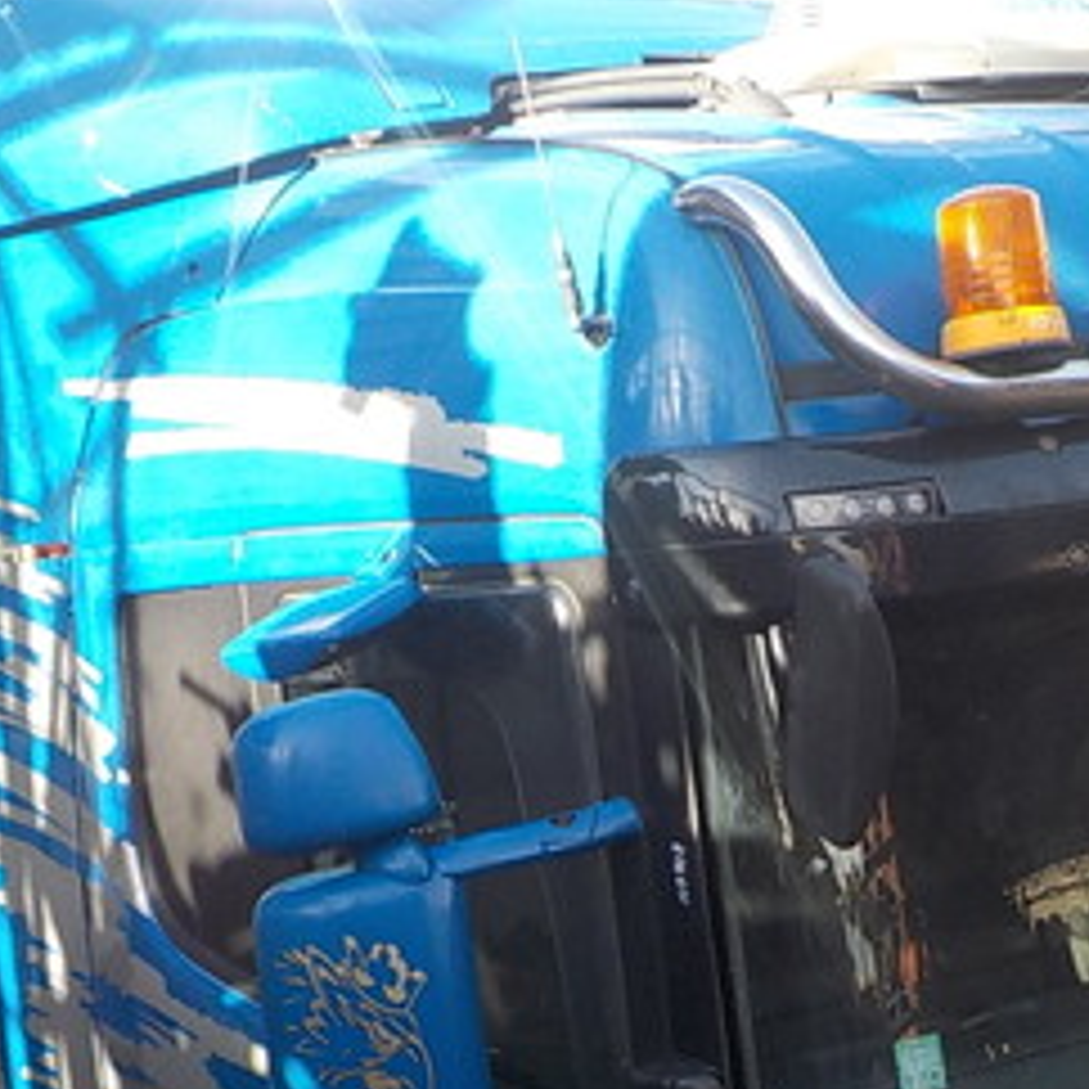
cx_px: 896
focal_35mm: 70
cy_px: 936
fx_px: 2491
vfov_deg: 24.1
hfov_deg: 24.2
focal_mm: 4.1
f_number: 3.3
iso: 125
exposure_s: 1/160
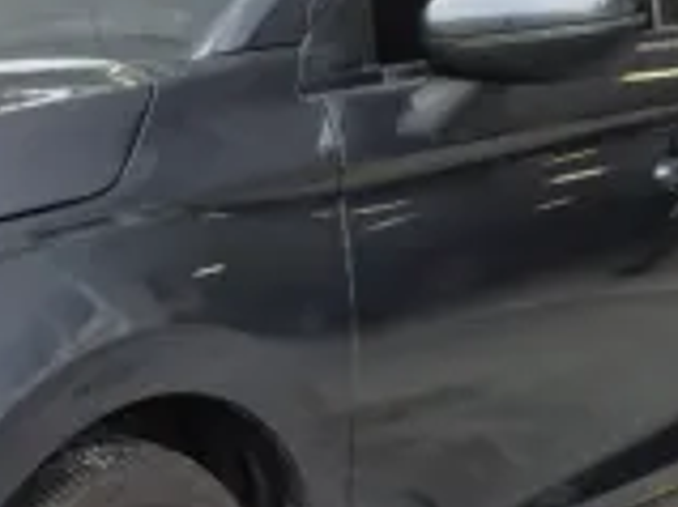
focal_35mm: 87
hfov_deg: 20.7
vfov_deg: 16.9
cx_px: -183
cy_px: 354
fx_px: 1703
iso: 25
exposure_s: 1/120
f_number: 1.8
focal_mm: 5.4
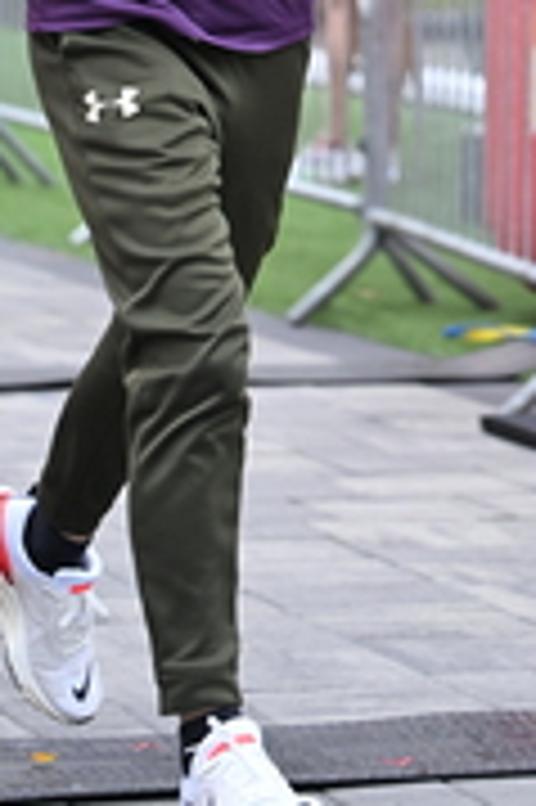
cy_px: -414
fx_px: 4811
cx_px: 493
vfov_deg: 9.3
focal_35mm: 215
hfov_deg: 6.4
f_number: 2.8
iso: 1000
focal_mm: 70
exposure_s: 1/1250
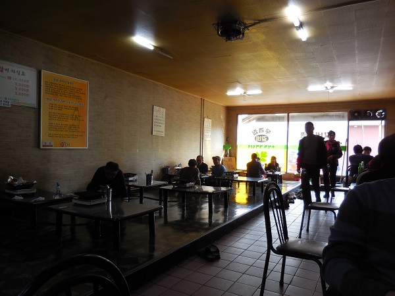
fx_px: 285
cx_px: 198
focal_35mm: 25
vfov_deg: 54.9
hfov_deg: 69.4
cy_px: 148
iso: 125
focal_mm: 4.5
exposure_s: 1/50
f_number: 3.3
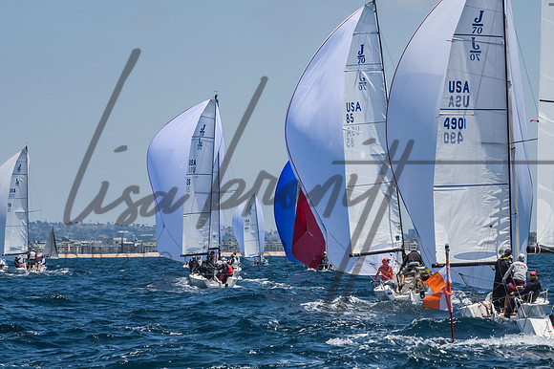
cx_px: 272
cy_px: 184
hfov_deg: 9.9
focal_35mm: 208
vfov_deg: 6.6
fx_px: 3199
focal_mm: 135
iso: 640
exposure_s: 1/1600
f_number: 14
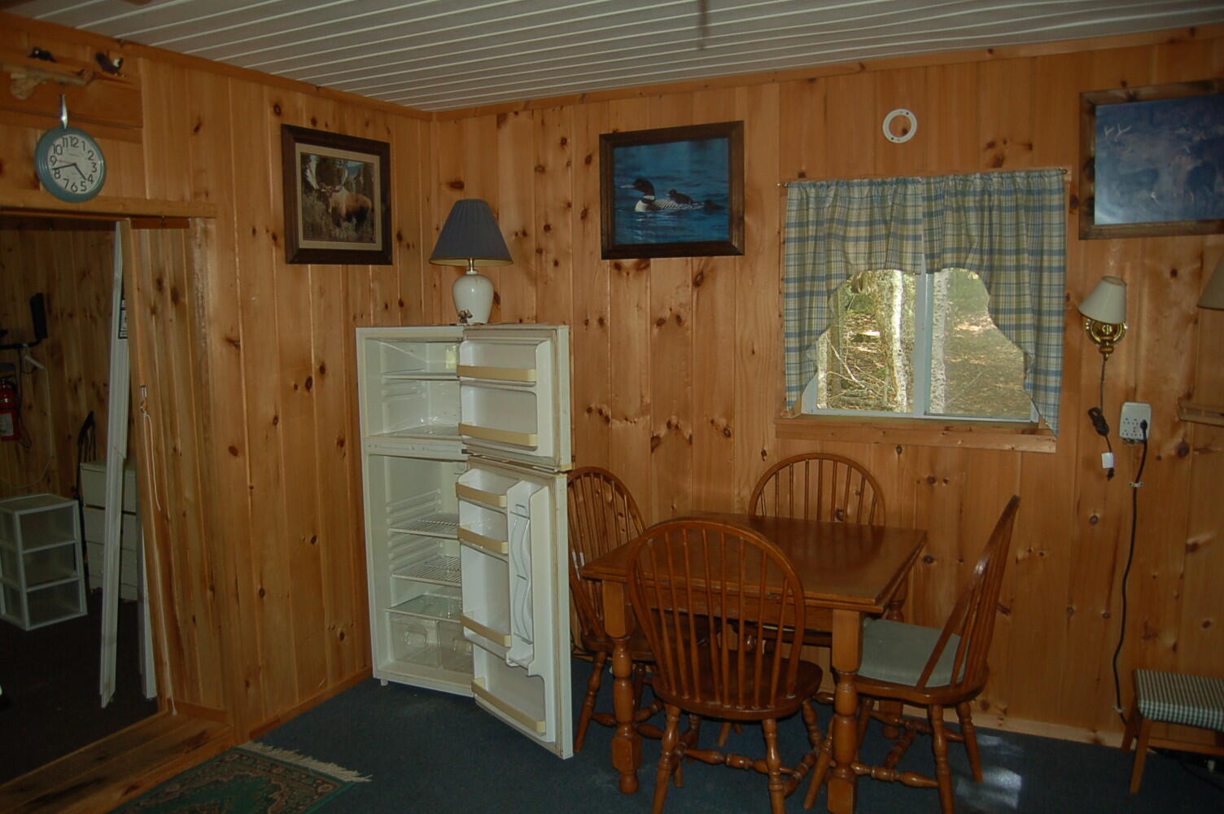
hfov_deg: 67.4
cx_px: 612
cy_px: 407
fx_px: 917
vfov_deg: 47.8
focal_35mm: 27
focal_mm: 18
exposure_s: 1/60
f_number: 3.5
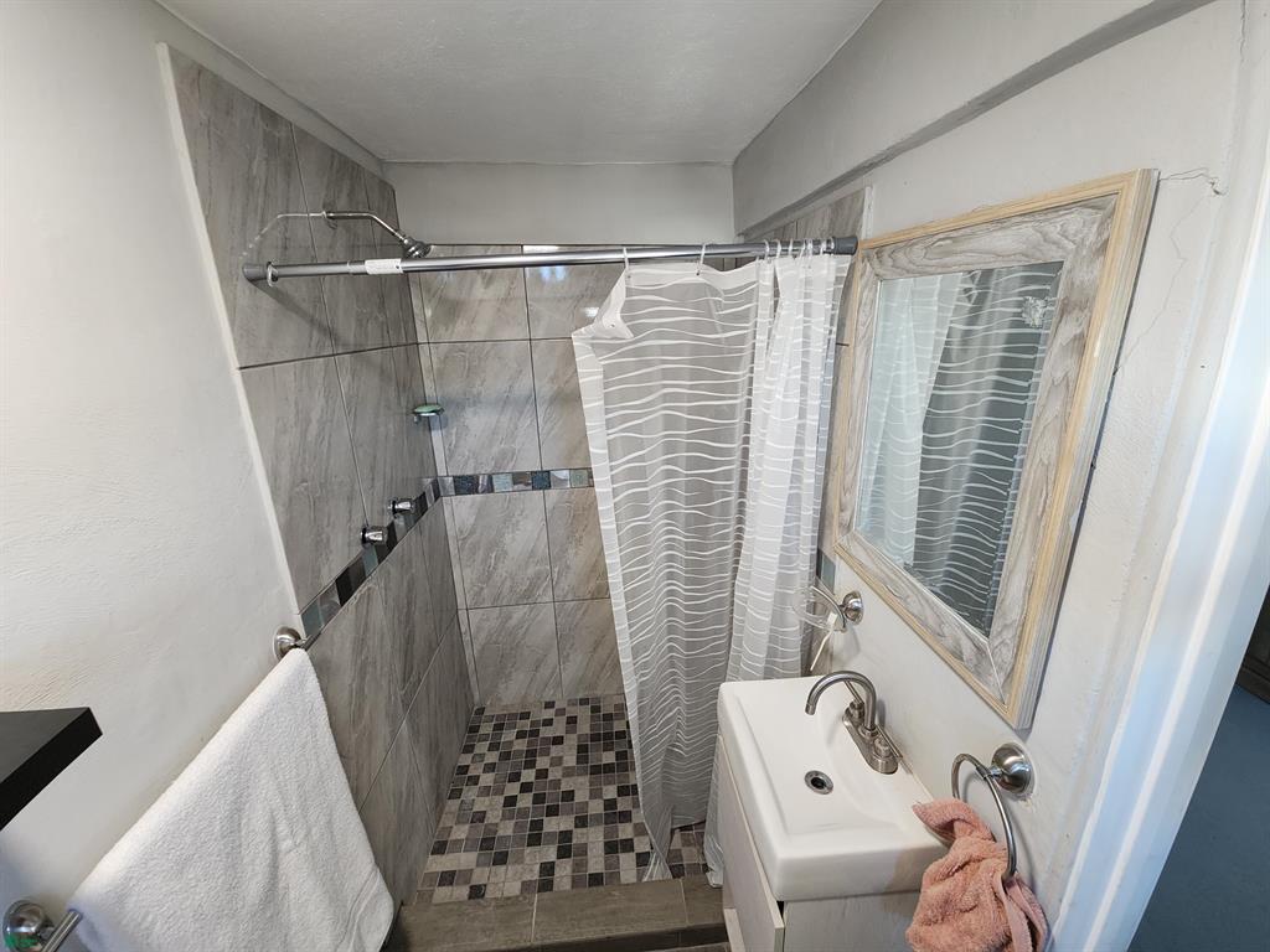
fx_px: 477
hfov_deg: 106.2
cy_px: 476
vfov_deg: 89.9
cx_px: 635
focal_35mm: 13
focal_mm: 2.2
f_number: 2.2
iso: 320
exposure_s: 1/60
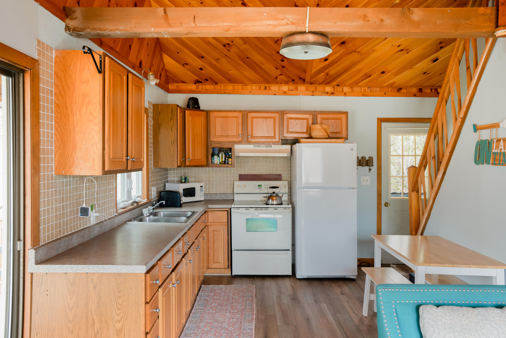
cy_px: 169
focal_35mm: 29
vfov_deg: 44.7
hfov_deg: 63.3
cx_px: 253
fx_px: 411
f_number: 7.1
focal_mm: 29.2
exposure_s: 1/10
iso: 320
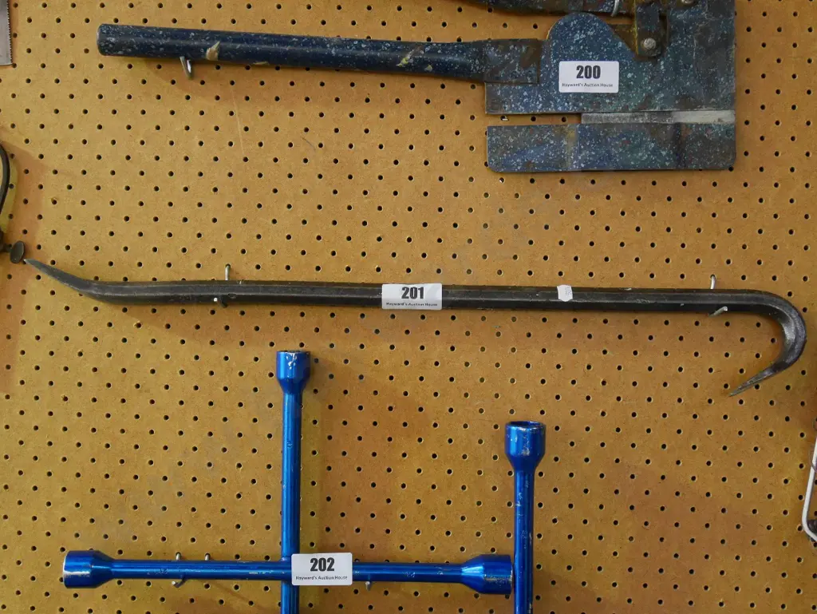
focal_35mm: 44
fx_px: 1039
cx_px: 408
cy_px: 307
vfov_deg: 32.9
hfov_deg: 42.9
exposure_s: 1/10
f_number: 4.8
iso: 3200
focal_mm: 22
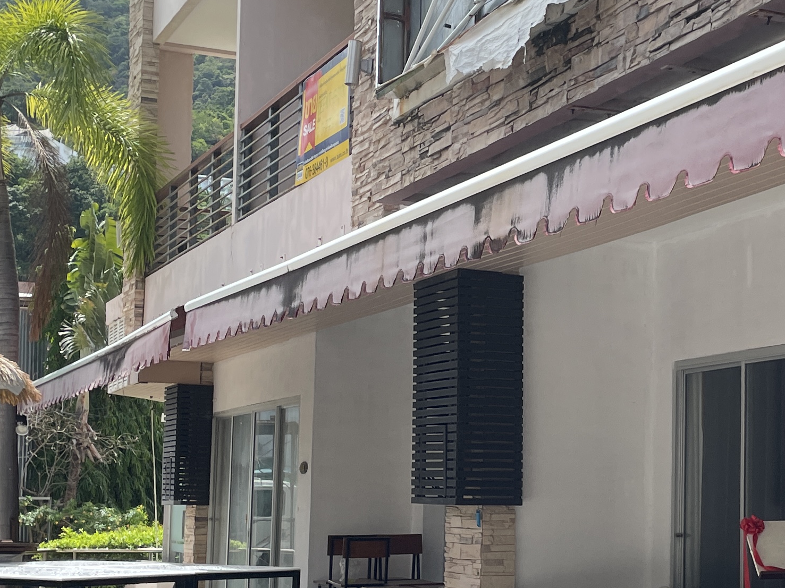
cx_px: 650
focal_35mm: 71
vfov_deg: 20.6
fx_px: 1610
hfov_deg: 26.8
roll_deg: +1.2
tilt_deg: +5.9
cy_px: 387
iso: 32
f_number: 1.6
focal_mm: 4.2
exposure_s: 1/1335
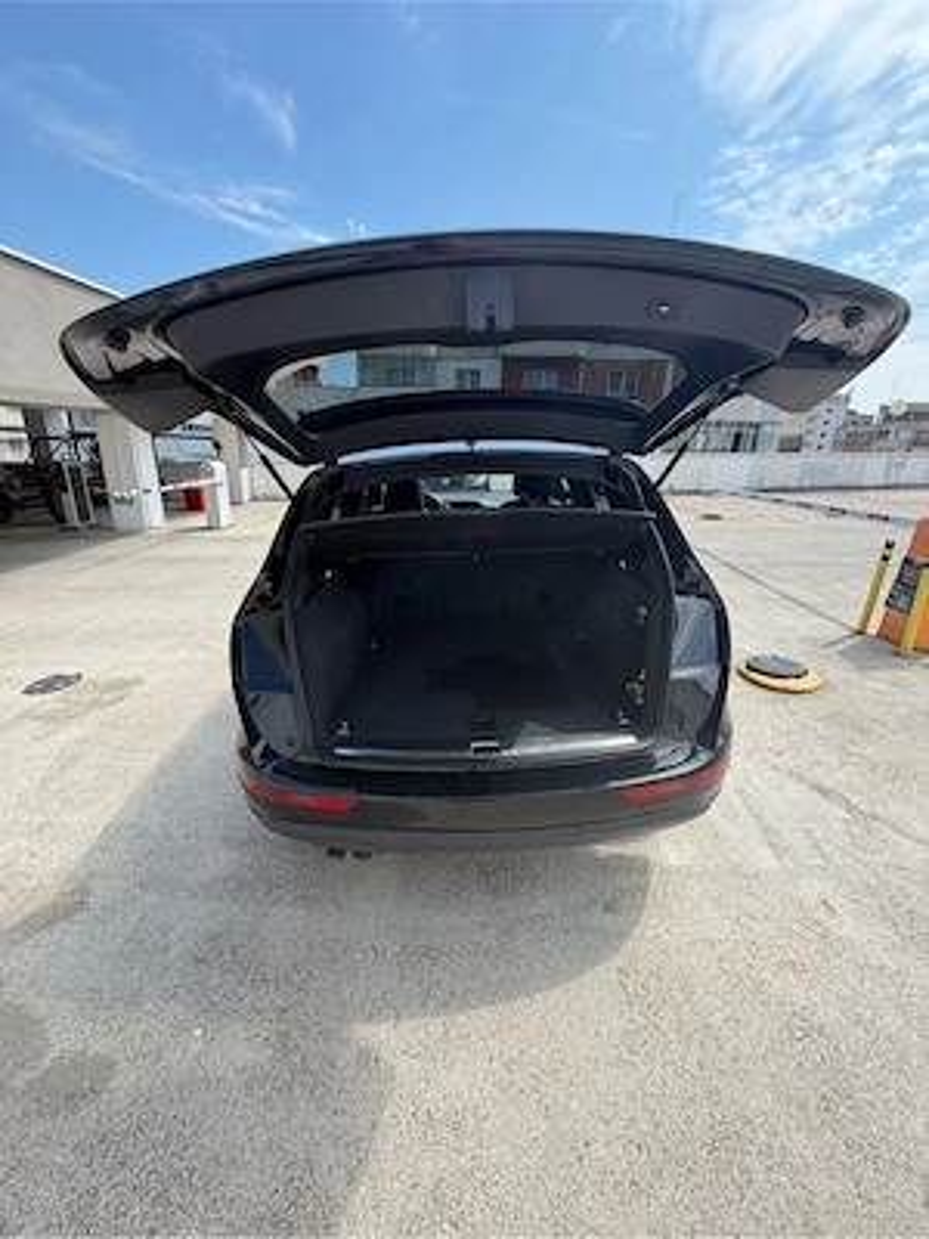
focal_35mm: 14
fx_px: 501
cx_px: 464
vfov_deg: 102.1
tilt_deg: -18.2
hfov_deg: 85.7
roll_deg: -2.0
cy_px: 620
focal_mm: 2.22
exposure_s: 1/625
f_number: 2.2
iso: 40
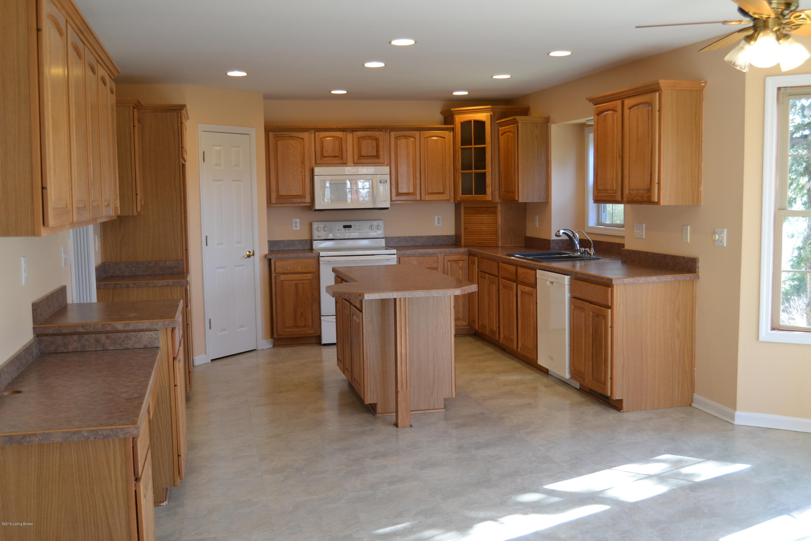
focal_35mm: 36
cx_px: 406
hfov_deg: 53.1
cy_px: 270
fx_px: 811
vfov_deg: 36.9
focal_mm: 24
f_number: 4
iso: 400
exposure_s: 1/60
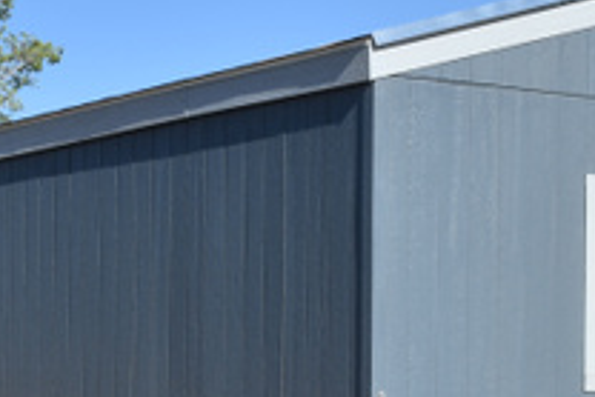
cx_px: 137
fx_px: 2208
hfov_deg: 15.3
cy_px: 464
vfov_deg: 10.1
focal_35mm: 134
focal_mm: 29
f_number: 9
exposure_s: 1/320
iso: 100
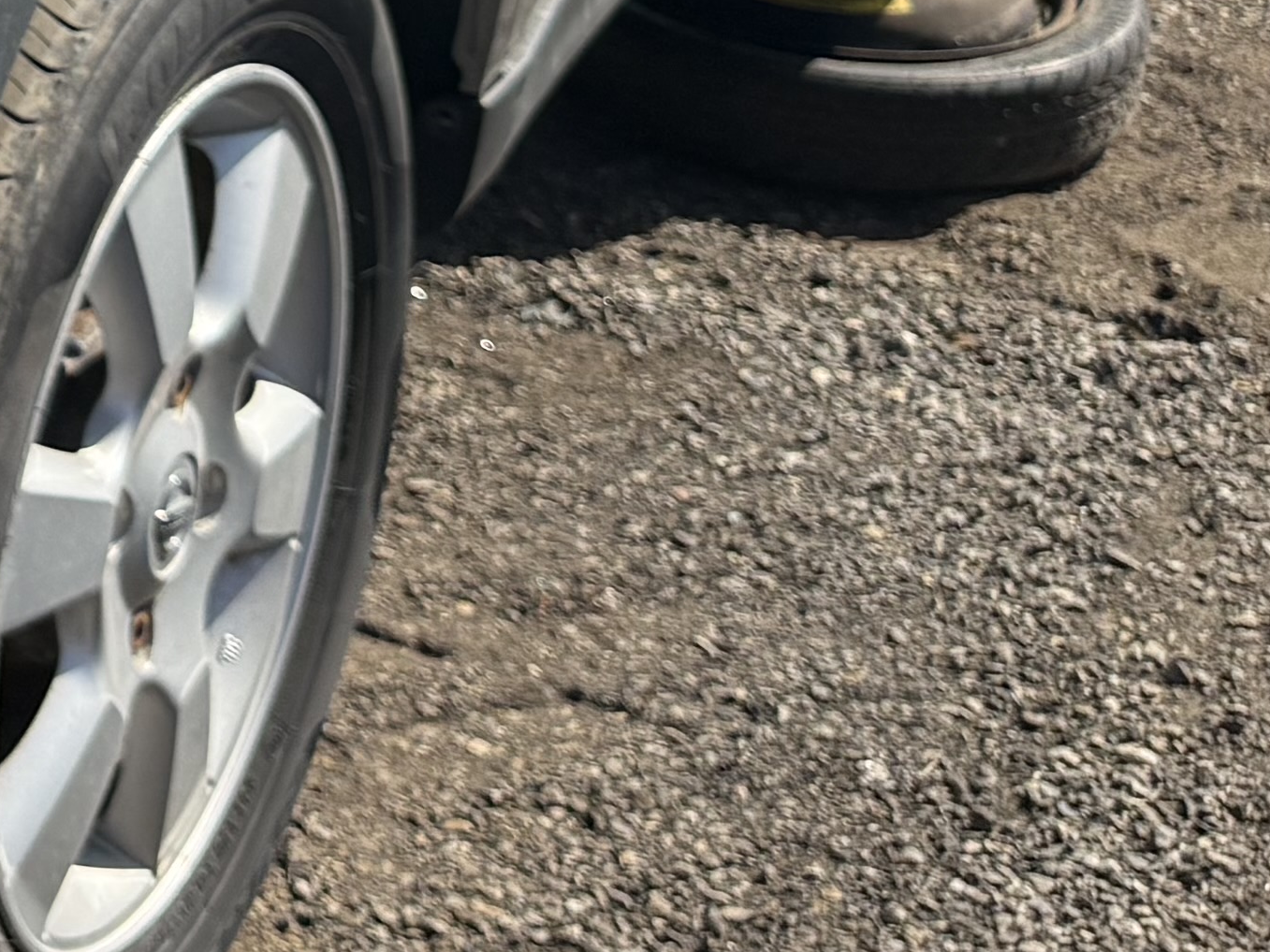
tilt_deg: -15.7
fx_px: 3706
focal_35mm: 101
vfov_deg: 13.6
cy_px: -590
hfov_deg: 16.5
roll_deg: +0.8
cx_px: -977
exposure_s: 1/4405
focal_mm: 6.76
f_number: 1.78
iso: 100
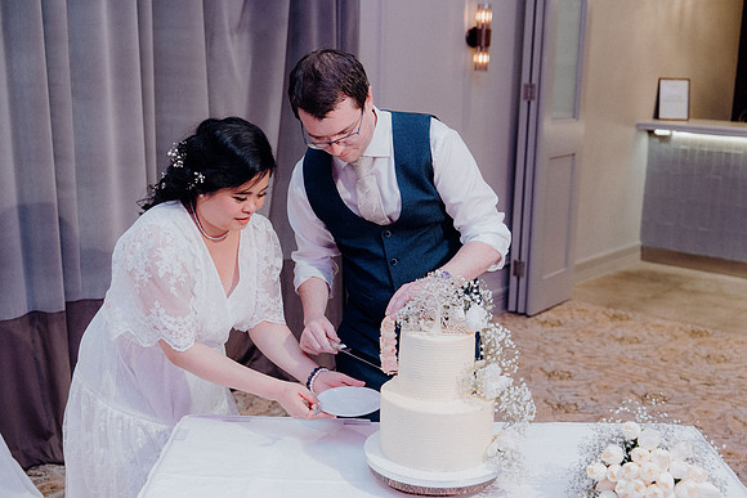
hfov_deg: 42.7
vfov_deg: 29.3
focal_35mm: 46
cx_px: 374
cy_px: 249
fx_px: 955
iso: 2000
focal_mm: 46
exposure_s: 1/160
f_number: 3.5
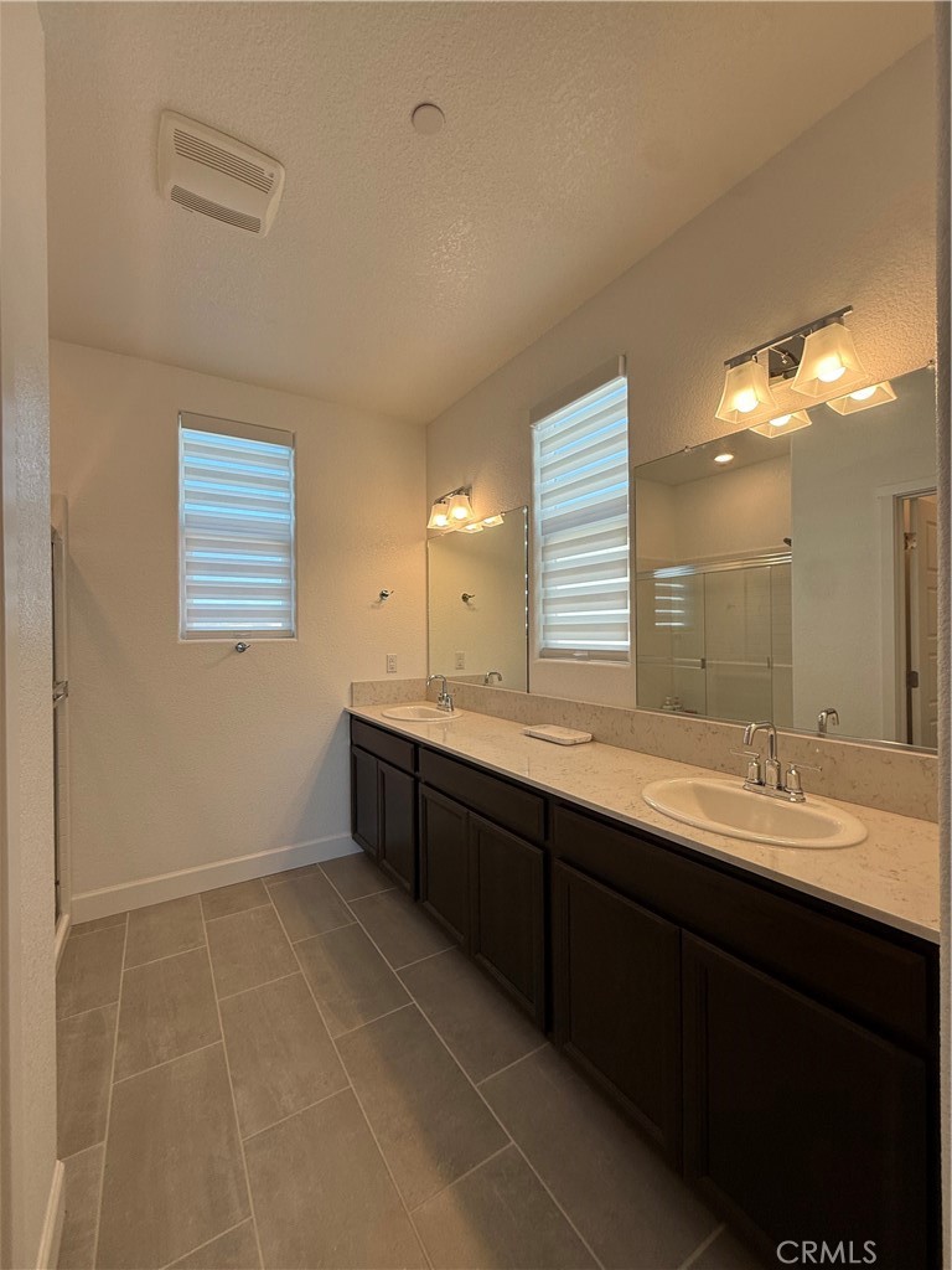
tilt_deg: +0.5
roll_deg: +0.0
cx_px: 476
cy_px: 635
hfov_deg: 85.7
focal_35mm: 14
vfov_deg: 102.1
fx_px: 513
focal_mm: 2.22
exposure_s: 1/120
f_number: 2.2
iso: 50
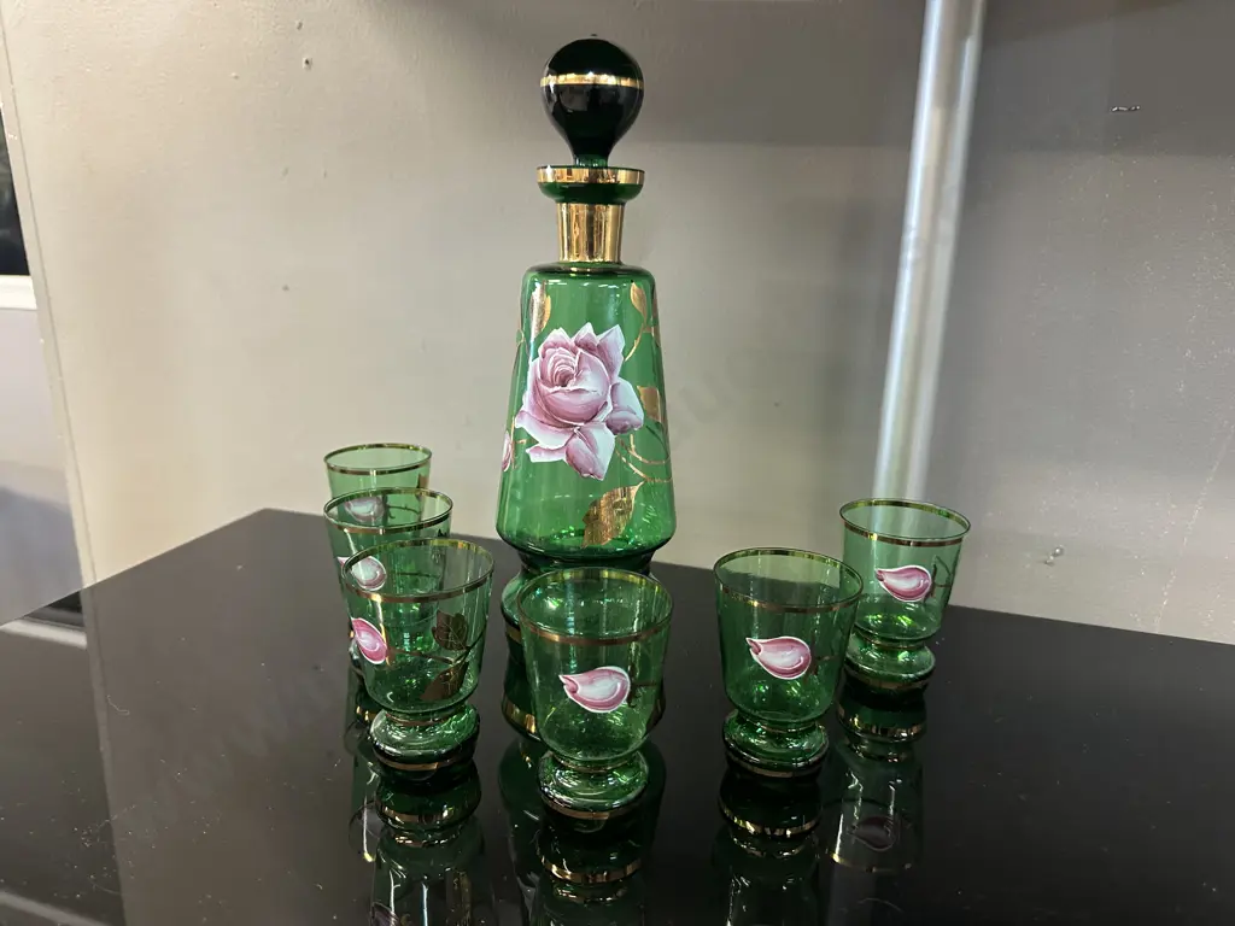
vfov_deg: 56.8
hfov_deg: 71.6
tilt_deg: -17.1
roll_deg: -1.1
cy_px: 463
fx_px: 856
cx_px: 618
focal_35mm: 24
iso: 250
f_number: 1.78
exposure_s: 1/50
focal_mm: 6.86
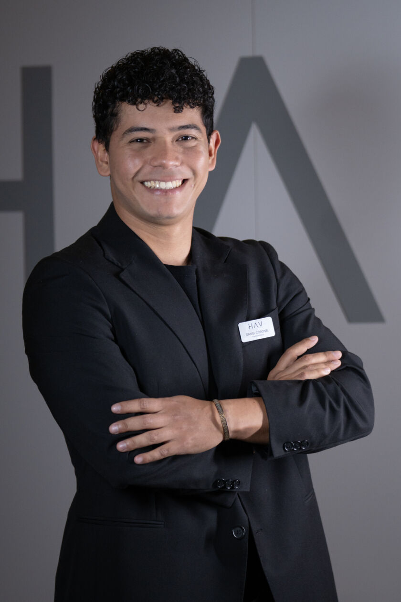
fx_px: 1955
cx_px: 200
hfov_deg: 11.7
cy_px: 301
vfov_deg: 17.5
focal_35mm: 117
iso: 800
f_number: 2.8
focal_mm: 78
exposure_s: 1/100
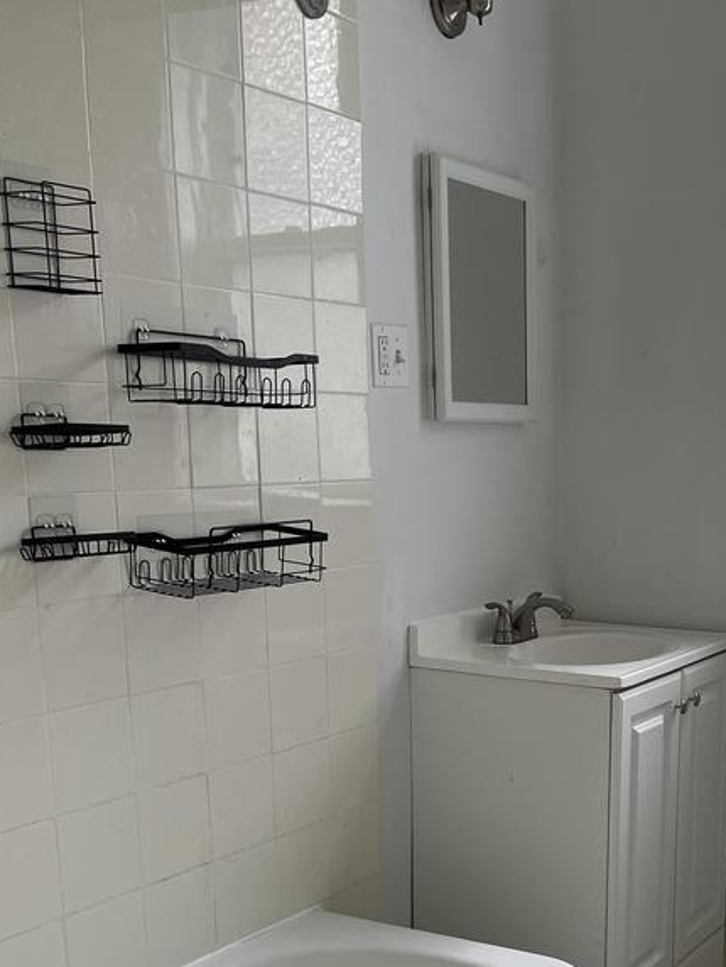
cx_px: 577
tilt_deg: -12.7
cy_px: 748
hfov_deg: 29.0
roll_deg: -2.0
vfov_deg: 37.7
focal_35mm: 49
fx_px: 1370
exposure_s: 1/121
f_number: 1.6
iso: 64
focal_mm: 5.1
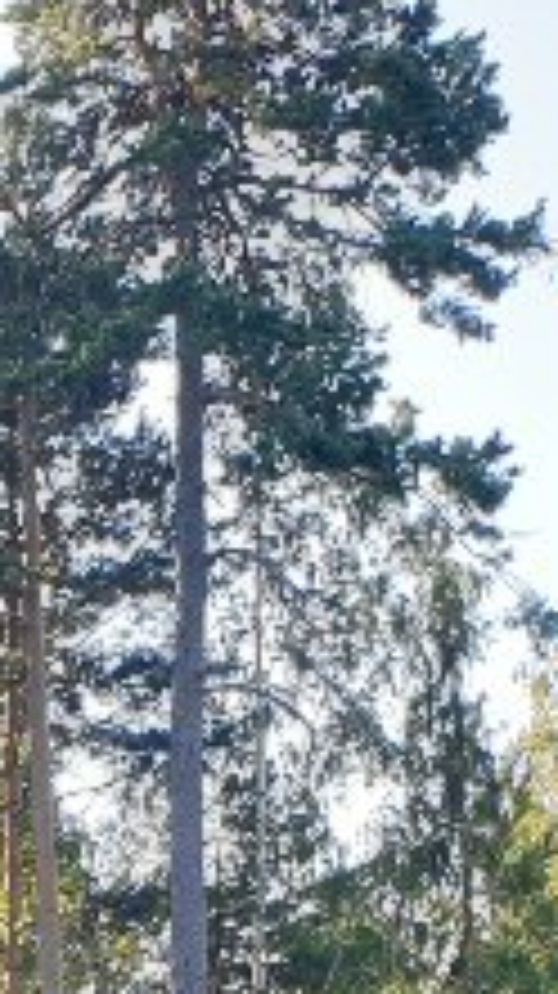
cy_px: 1673
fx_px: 4322
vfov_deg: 12.2
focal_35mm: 164
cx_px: -387
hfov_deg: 7.2
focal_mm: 4.3
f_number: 2.4
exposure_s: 1/170
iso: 50
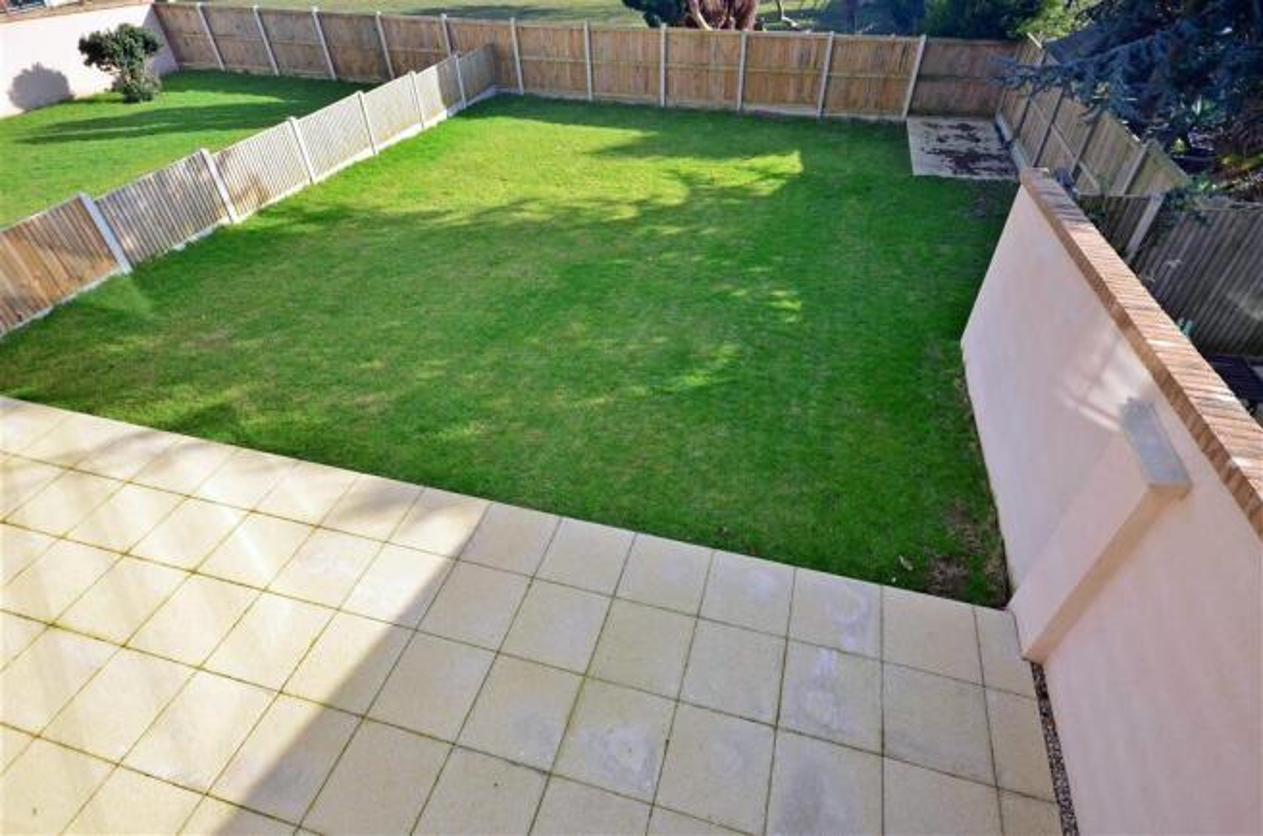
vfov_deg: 62.9
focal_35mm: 20
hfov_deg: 85.6
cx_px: 632
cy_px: 418
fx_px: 682
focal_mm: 13
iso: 640
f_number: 5.6
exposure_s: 1/800
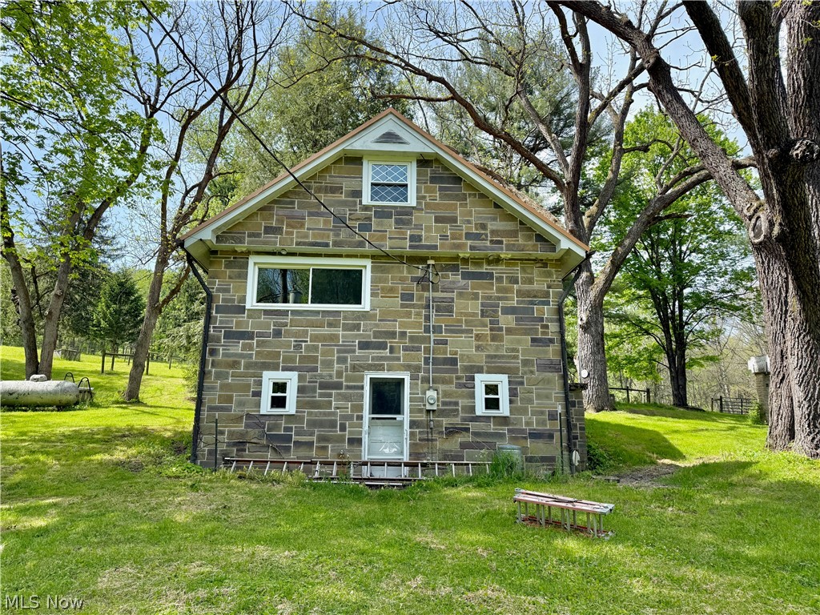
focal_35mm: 24
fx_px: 569
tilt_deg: +13.7
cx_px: 410
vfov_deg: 56.8
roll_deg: -0.9
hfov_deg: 71.6
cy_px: 308
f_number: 1.78
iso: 100
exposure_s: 1/1653
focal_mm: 6.76
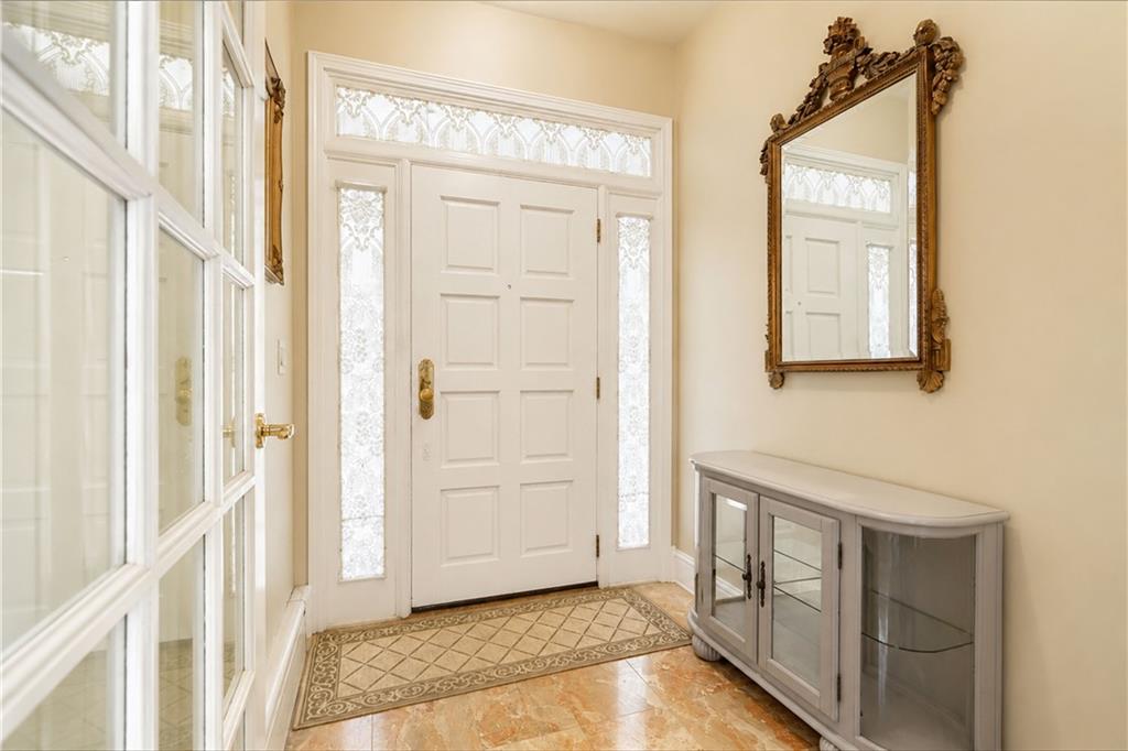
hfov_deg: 96.8
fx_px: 501
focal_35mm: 16
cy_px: 376
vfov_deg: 73.7
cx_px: 564
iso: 1250
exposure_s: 1/160
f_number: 4
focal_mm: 16
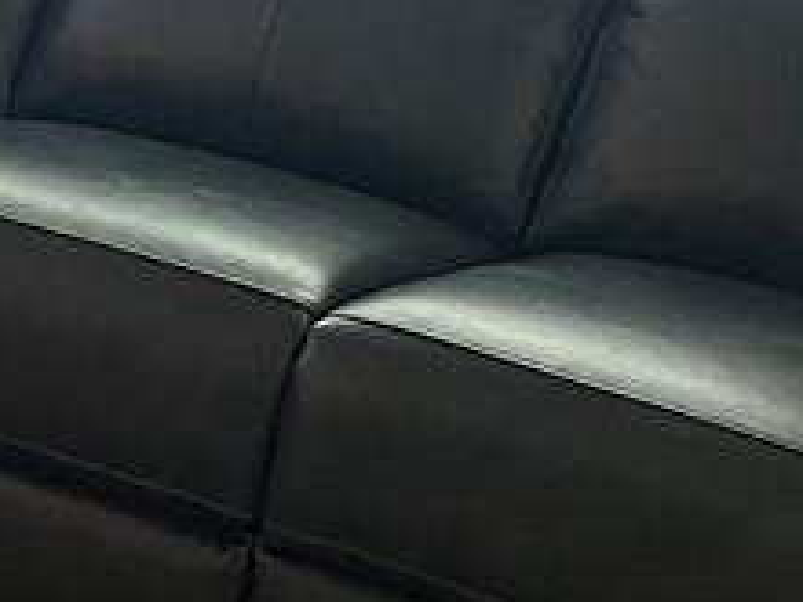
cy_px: 314
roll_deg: -4.1
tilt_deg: -19.4
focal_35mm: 121
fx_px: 2807
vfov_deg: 12.2
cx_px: -595
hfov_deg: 14.5
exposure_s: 1/40
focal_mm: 5.1
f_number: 1.6
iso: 400
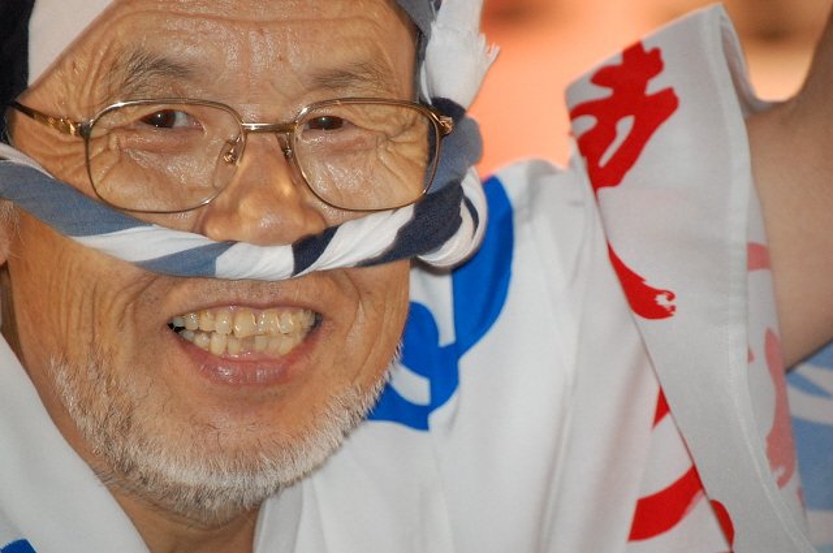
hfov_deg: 6.9
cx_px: 416
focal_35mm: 300
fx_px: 6933
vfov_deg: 4.6
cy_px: 276
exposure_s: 1/60
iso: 1600
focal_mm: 200
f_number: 5.6
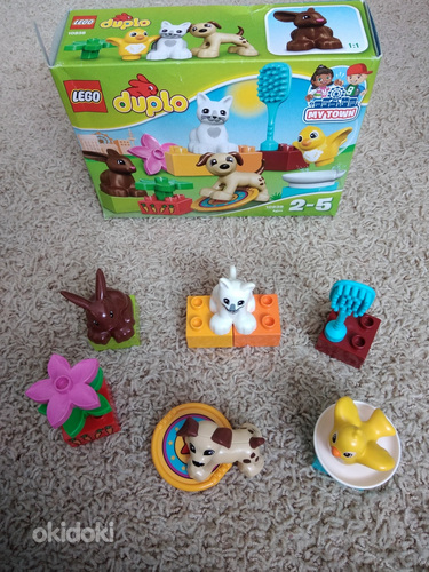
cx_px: 214
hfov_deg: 53.1
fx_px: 430
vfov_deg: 67.3
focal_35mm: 26
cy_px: 286
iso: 697
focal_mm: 3.6
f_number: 1.8
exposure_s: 1/24
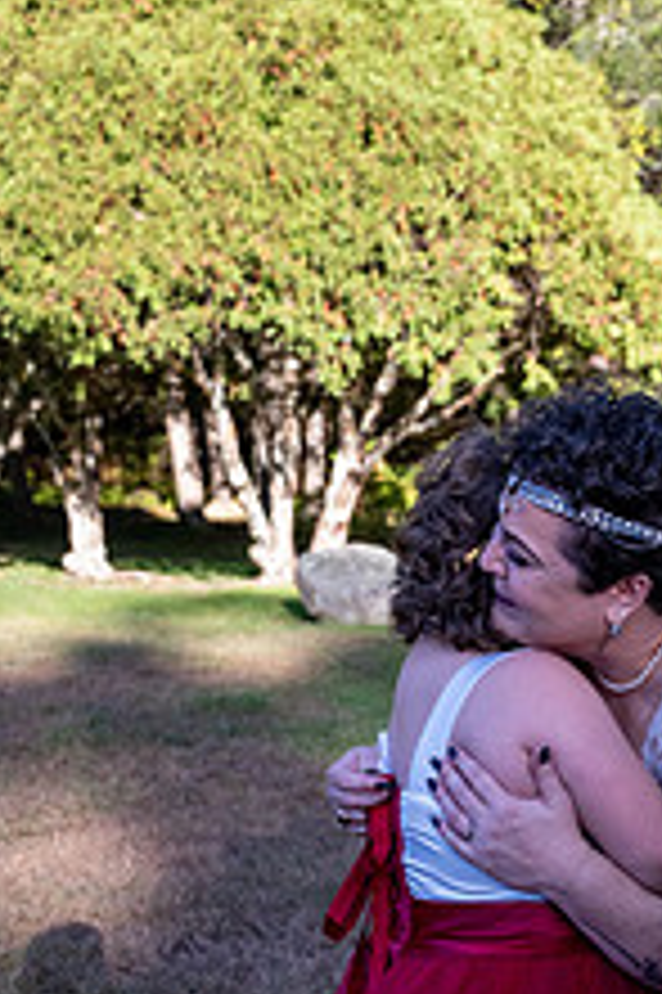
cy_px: 738
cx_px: 664
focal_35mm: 57
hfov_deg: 22.8
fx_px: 1575
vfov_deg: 34.4
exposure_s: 1/8000
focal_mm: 28
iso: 4500
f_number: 4
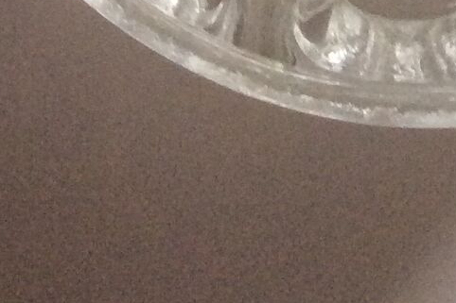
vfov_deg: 8.6
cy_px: -533
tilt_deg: -81.3
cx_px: 419
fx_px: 1747
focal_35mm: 138
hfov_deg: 14.7
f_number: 2.4
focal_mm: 3.3
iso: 100
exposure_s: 1/25
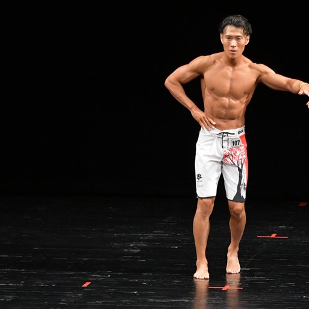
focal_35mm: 366
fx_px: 3696
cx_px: 223
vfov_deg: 4.8
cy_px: 154
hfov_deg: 4.8
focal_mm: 190
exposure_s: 1/400
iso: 3200
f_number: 5.6
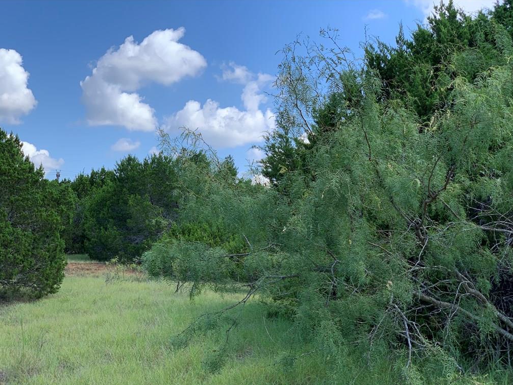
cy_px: 195
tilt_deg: +5.7
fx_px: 786
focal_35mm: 53
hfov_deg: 36.2
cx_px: 253
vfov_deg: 27.5
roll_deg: -0.1
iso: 16
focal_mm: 6
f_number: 2.4
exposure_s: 1/685
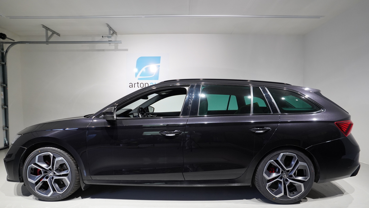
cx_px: 186
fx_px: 186
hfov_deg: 89.6
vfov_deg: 58.2
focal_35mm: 19
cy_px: 115
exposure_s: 1/160
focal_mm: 18
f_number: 2.8
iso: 2000
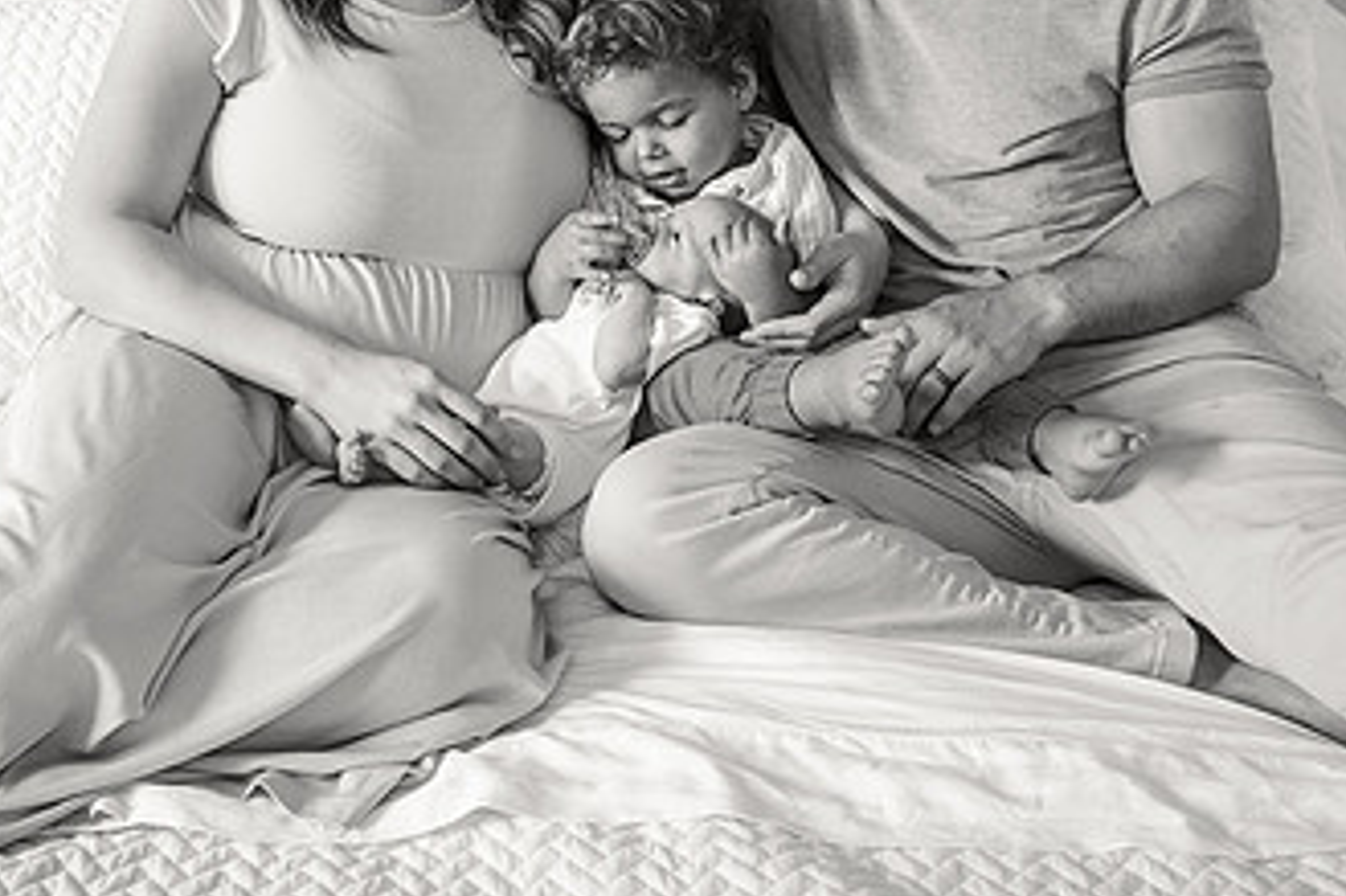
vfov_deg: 28.7
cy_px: 203
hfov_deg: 42.7
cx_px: 623
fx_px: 1719
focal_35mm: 46
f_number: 4.5
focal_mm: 24
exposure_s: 1/200
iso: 2000
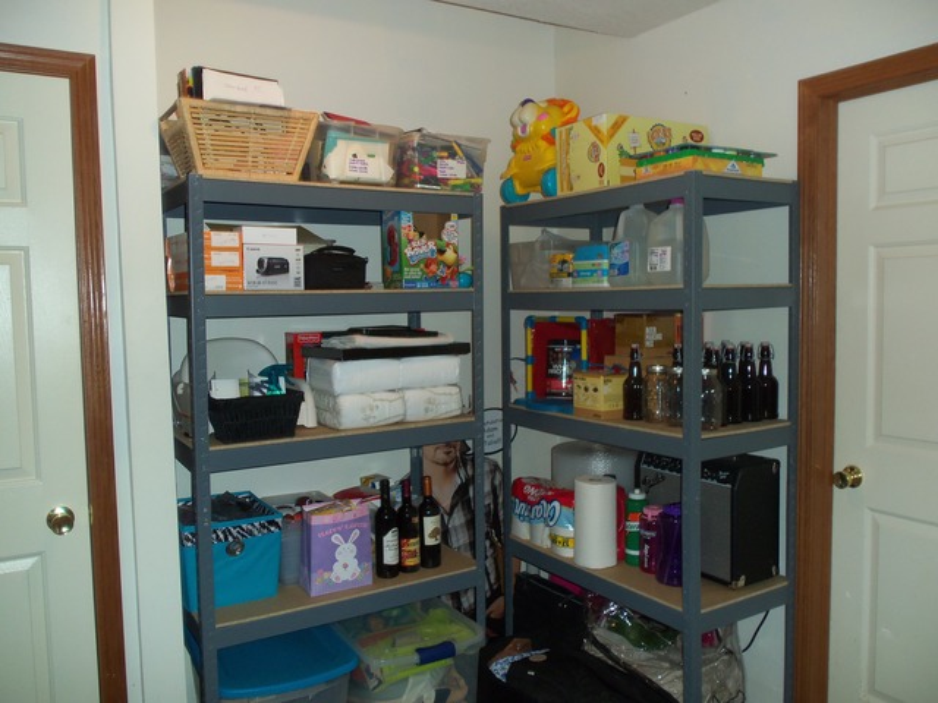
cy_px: 352
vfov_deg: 48.2
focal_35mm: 29
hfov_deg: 61.7
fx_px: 786
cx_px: 469
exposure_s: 1/30
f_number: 3.4
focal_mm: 5.2
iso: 100
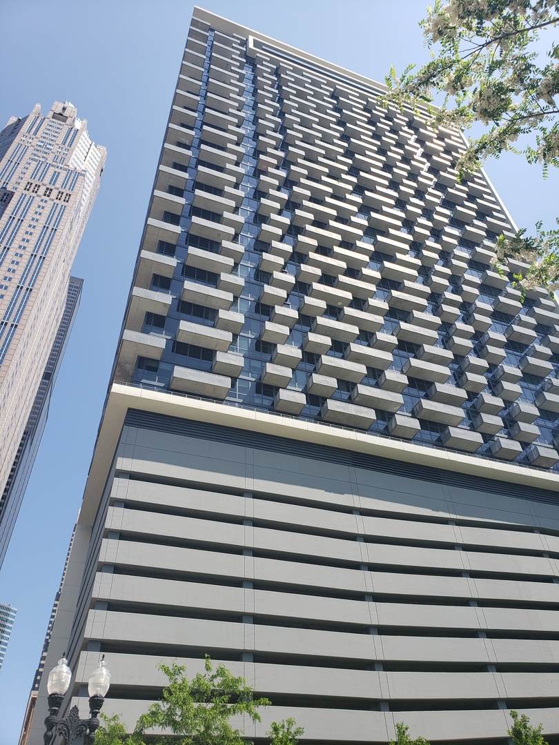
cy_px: 372
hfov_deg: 53.1
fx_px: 560
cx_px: 280
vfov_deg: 67.3
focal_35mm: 26
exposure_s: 1/942
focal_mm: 4.3
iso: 50
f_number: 2.4
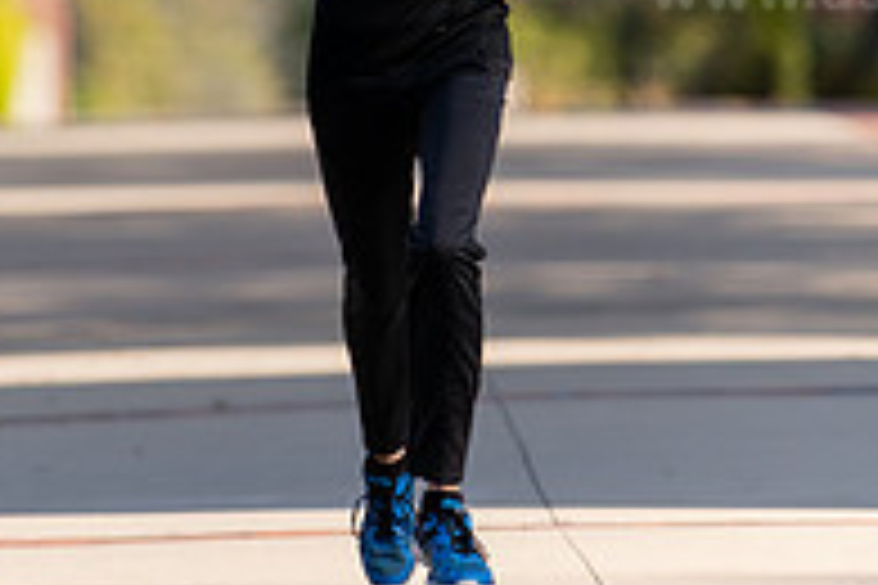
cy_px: 83
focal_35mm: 891
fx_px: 21729
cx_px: 446
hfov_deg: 2.3
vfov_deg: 1.5
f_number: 4
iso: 200
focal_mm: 300
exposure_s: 1/640
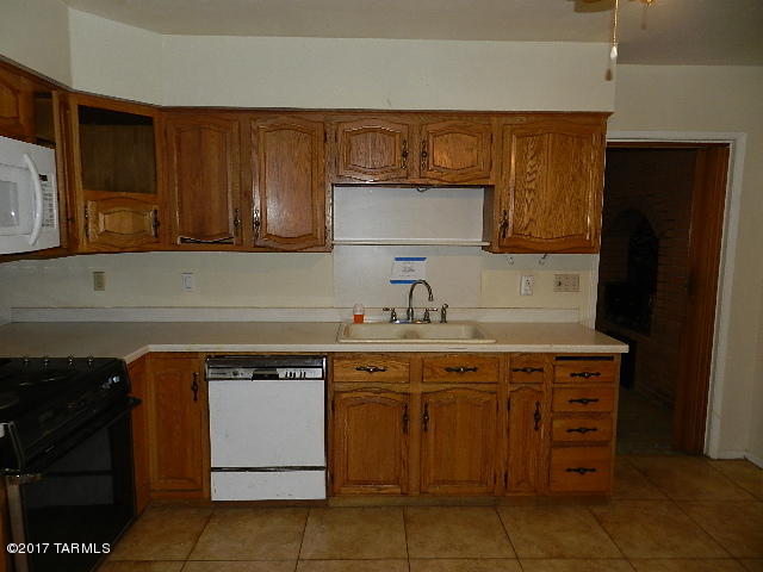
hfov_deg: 73.9
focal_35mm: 23
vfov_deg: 58.9
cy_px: 286
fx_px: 507
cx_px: 382
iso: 200
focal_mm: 4
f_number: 3.4
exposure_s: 1/30
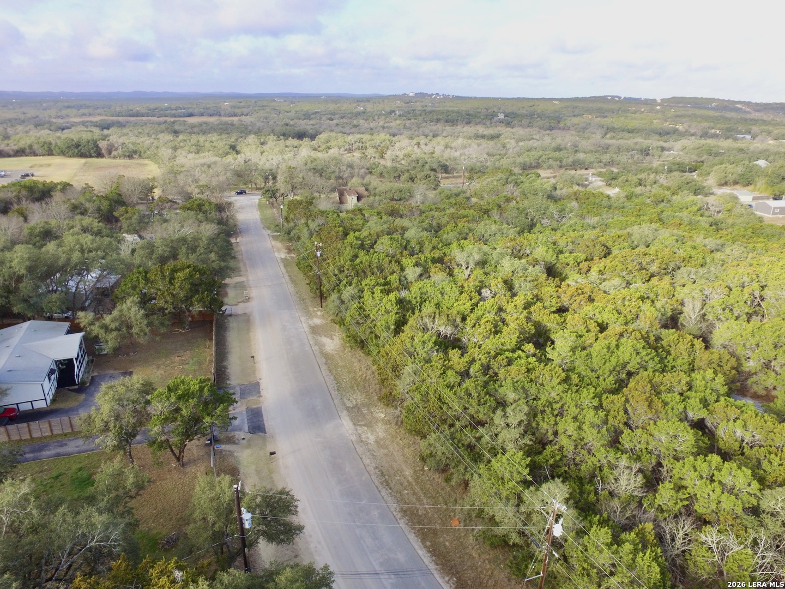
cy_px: 294
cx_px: 392
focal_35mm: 20
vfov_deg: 66.0
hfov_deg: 81.7
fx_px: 454
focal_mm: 3.61
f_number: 2.8
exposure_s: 1/374
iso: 100
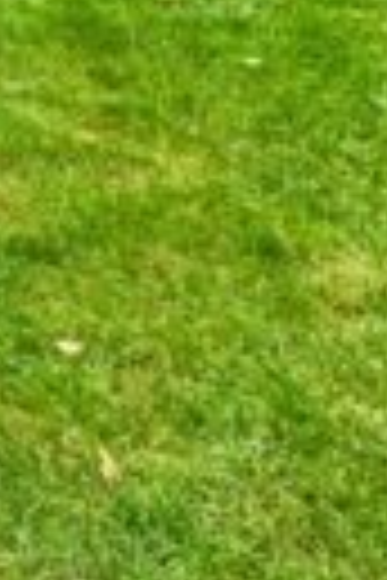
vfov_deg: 19.3
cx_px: -1143
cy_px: -378
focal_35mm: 87
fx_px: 1403
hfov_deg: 8.3
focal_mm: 14
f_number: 8
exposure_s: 1/25
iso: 200
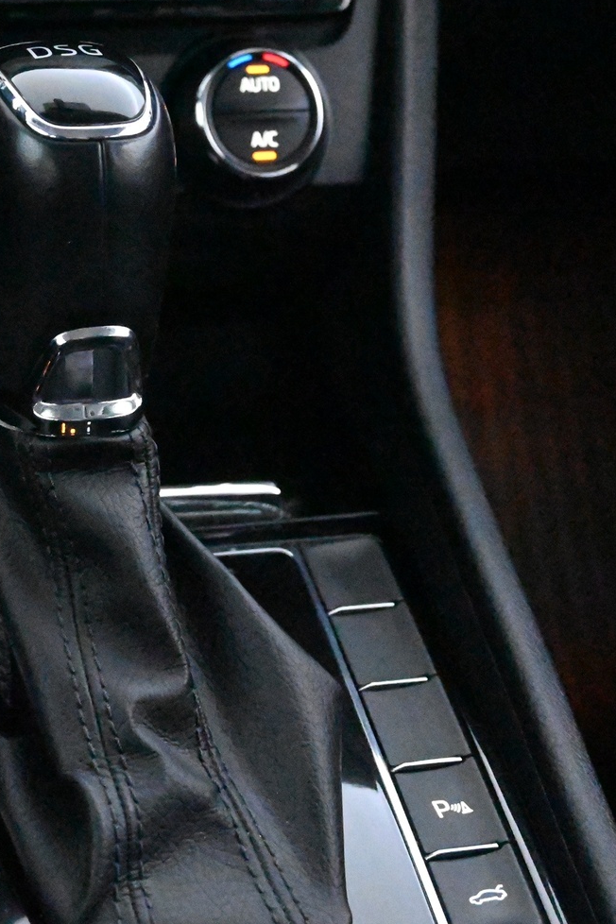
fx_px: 2613
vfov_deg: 20.1
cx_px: 58
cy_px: 453
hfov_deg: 13.3
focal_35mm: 102
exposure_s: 1/60
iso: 45600
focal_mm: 41
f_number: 5.6
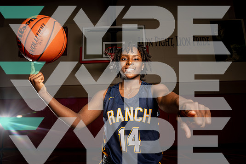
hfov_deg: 69.3
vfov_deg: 49.6
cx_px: 115
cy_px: 86
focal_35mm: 26
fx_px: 178
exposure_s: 1/250
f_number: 7.1
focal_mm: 24
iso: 100
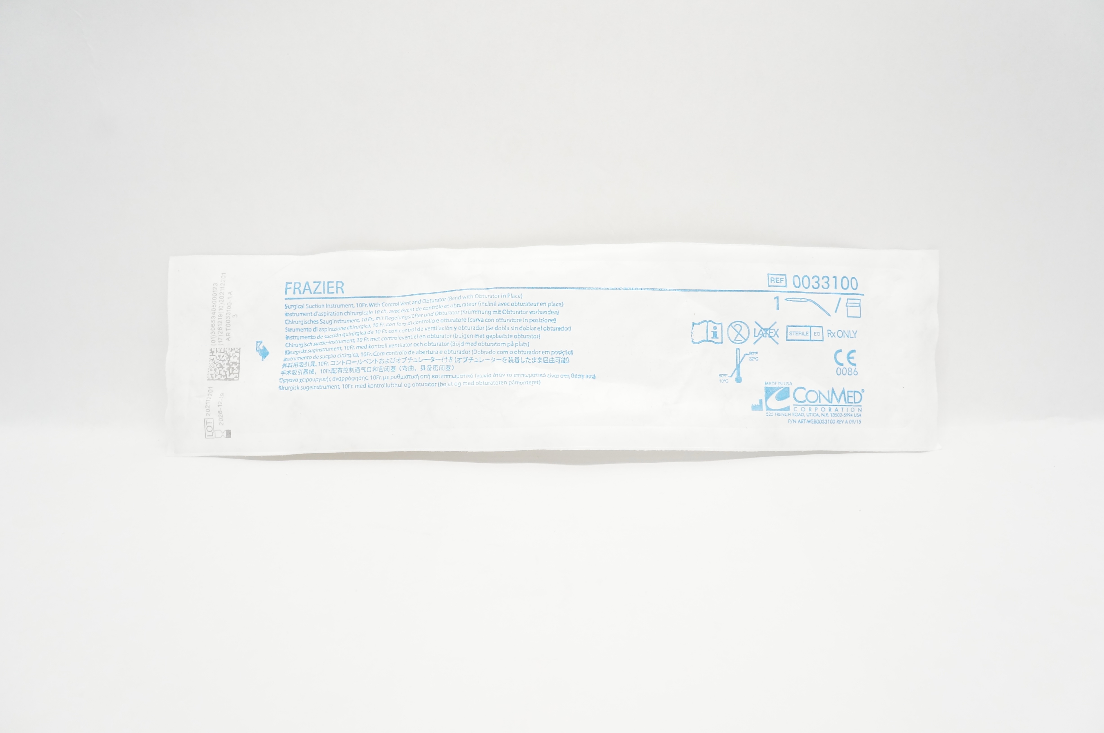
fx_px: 827
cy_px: 366
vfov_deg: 47.8
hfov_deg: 67.4
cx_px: 552
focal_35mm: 27
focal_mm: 18
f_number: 6.3
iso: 800
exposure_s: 1/60
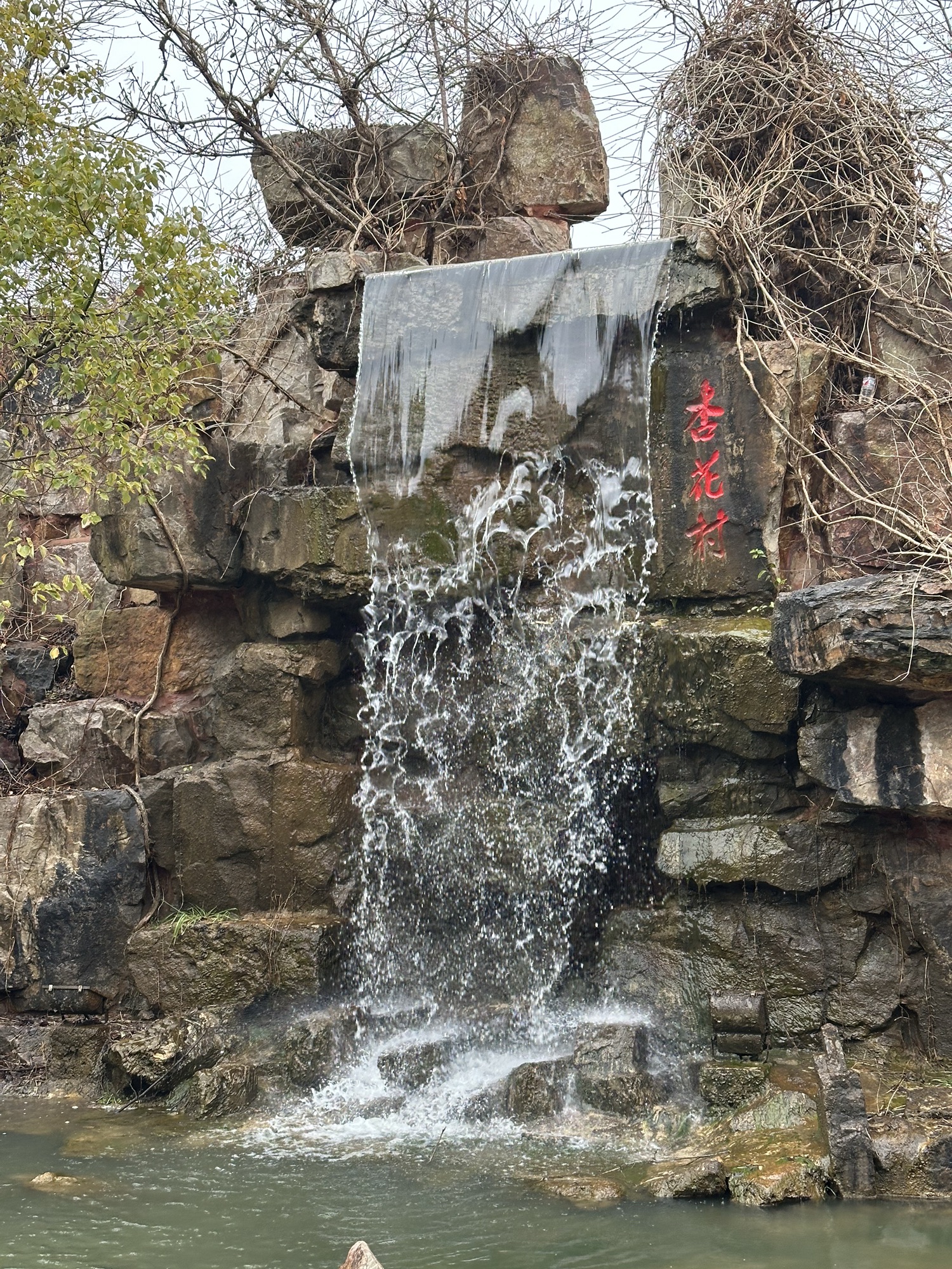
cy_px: 634
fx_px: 1760
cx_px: 476
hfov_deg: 30.3
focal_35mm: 48
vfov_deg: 39.7
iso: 80
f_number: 1.78
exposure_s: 1/119
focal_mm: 6.86
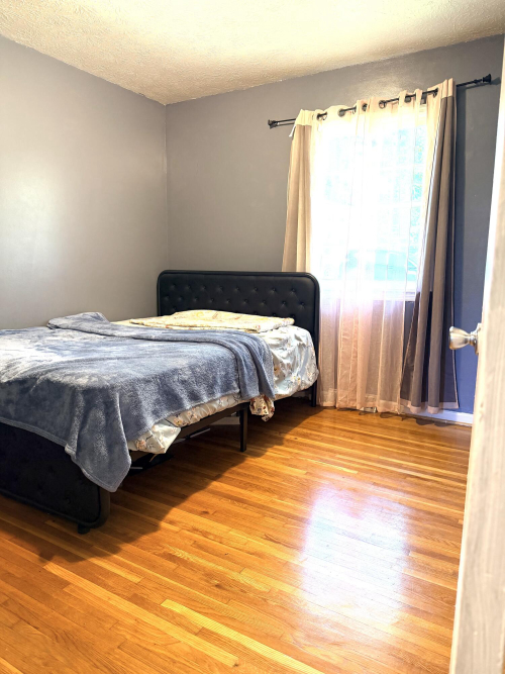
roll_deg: -0.7
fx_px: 467
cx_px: 252
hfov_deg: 56.8
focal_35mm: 24
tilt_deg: -8.7
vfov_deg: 71.6
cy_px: 337
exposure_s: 1/60
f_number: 1.78
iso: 250
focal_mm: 6.76
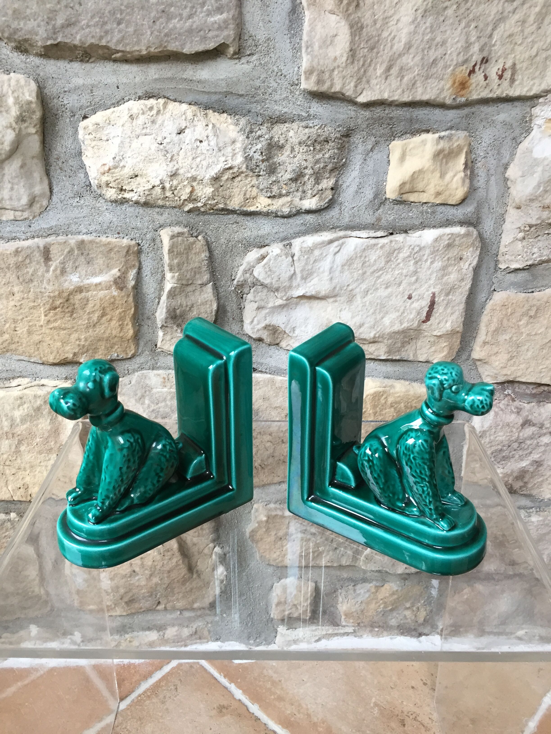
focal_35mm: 29
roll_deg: -0.1
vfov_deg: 61.7
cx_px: 276
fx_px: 615
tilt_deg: -26.5
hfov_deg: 48.2
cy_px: 367
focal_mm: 4.15
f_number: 2.2
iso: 50
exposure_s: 1/33
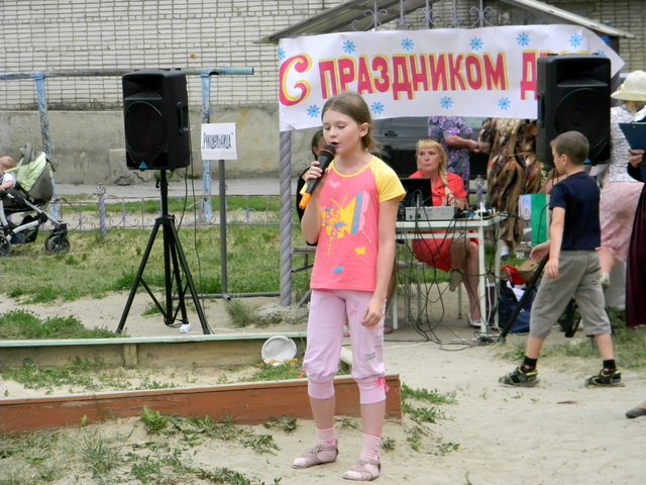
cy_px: 242
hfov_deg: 18.7
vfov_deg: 14.1
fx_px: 1959
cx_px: 323
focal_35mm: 105
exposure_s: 1/59.6
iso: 84
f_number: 4.7
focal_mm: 19
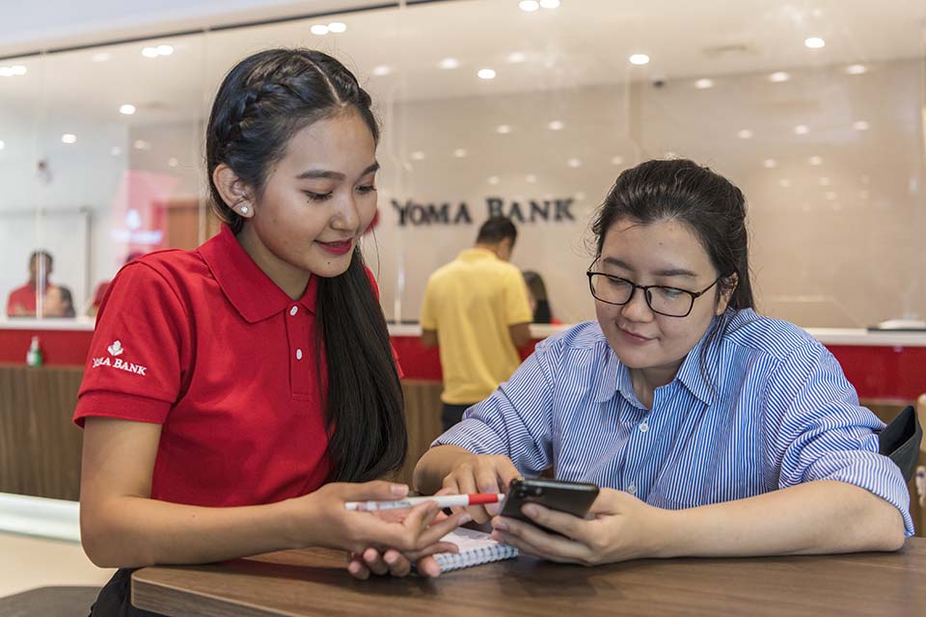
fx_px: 874
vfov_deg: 38.9
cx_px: 463
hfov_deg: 55.8
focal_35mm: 34
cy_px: 308
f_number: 2.8
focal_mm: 34
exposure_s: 1/200
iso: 1000
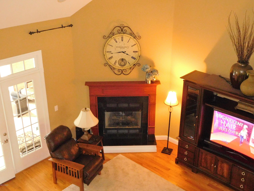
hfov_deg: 46.8
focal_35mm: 40
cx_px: 127
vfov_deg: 36.0
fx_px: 294
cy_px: 96
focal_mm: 7.1
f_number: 3.9
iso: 1100
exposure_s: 1/30
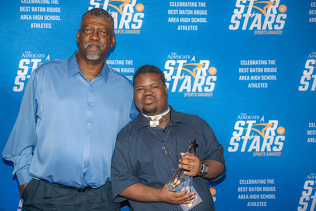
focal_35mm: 50
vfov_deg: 27.0
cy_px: 106
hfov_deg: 39.6
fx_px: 439
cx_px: 158
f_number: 6.3
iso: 320
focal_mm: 50
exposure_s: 1/100
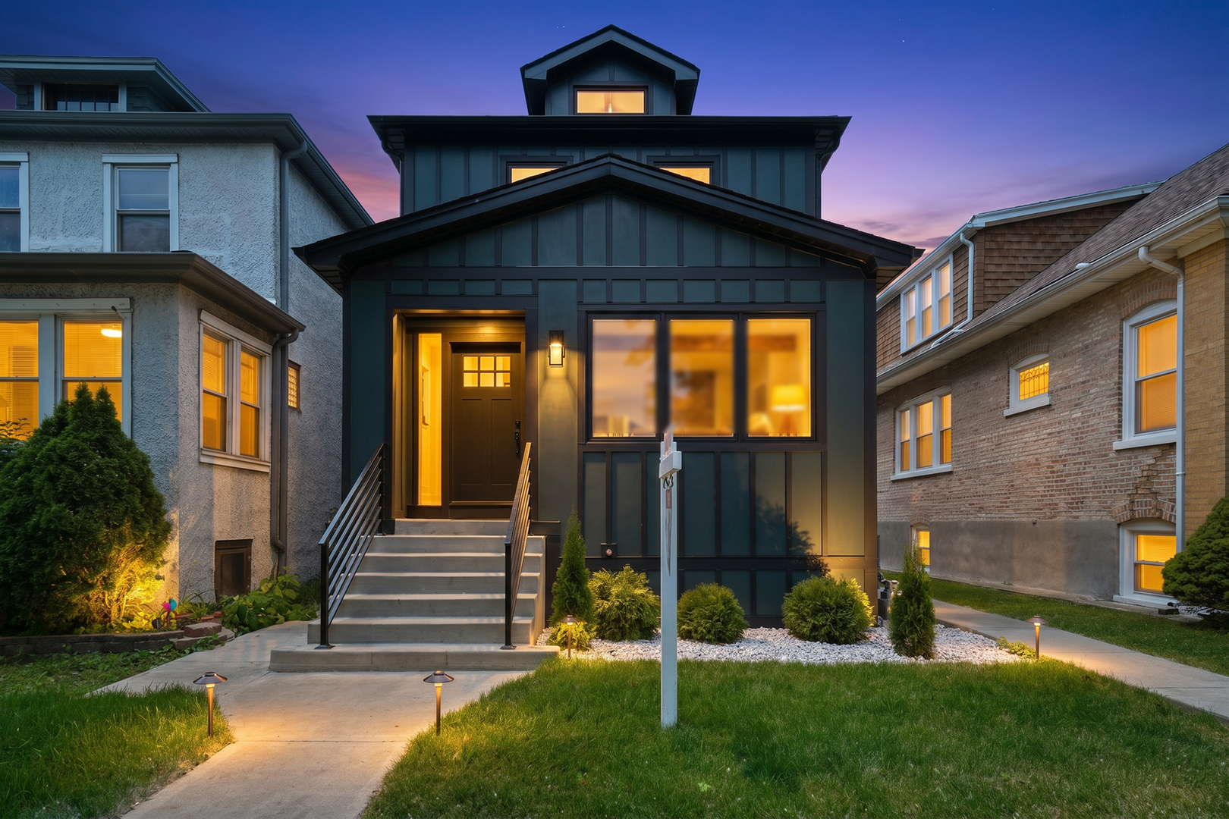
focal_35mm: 20
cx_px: 614
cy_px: 410
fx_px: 683
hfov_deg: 84.0
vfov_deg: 61.9
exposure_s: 1/160
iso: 100
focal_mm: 20
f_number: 5
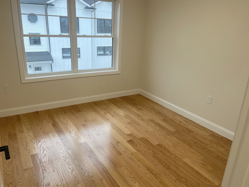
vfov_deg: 51.3
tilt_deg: -18.9
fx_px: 194
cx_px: 120
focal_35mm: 27
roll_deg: -2.7
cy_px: 93
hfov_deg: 65.3
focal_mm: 5.1
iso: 80
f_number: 1.6
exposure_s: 1/120
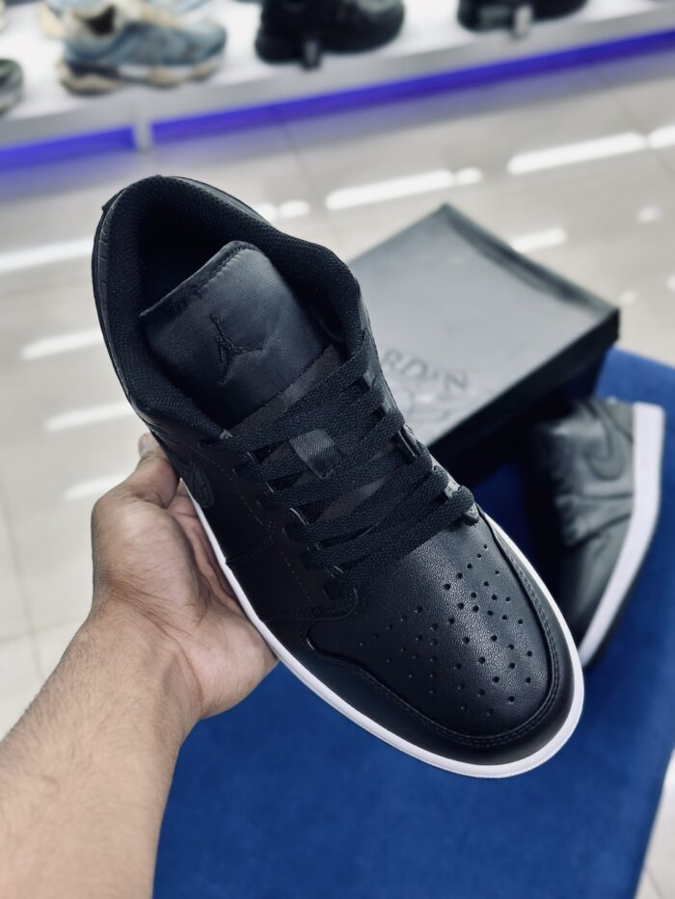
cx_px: 338
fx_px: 1248
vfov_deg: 39.7
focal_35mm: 48
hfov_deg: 30.3
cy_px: 450
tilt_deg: -51.4
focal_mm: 6.86
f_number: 1.78
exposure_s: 1/100
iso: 125
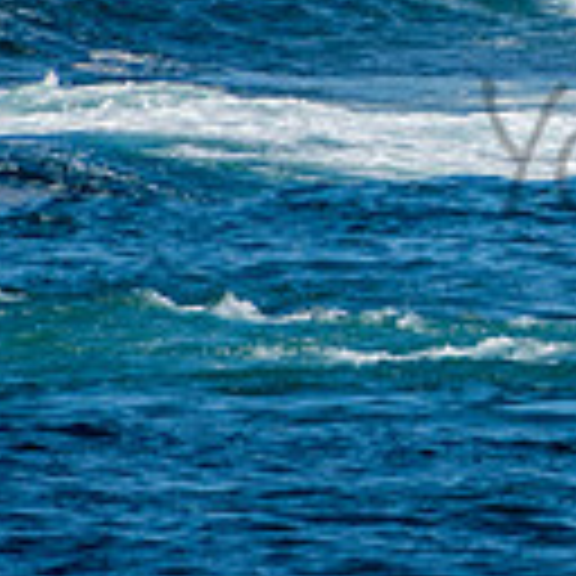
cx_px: 945
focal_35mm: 2377
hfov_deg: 0.7
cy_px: 110
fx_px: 44749
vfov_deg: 0.7
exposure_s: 1/2000
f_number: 5.6
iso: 320
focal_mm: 400
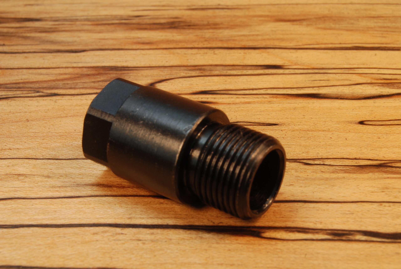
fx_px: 920
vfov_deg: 16.6
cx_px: 200
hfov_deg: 24.6
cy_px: 134
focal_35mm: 82
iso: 200
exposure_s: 1/15
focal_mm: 55
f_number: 20
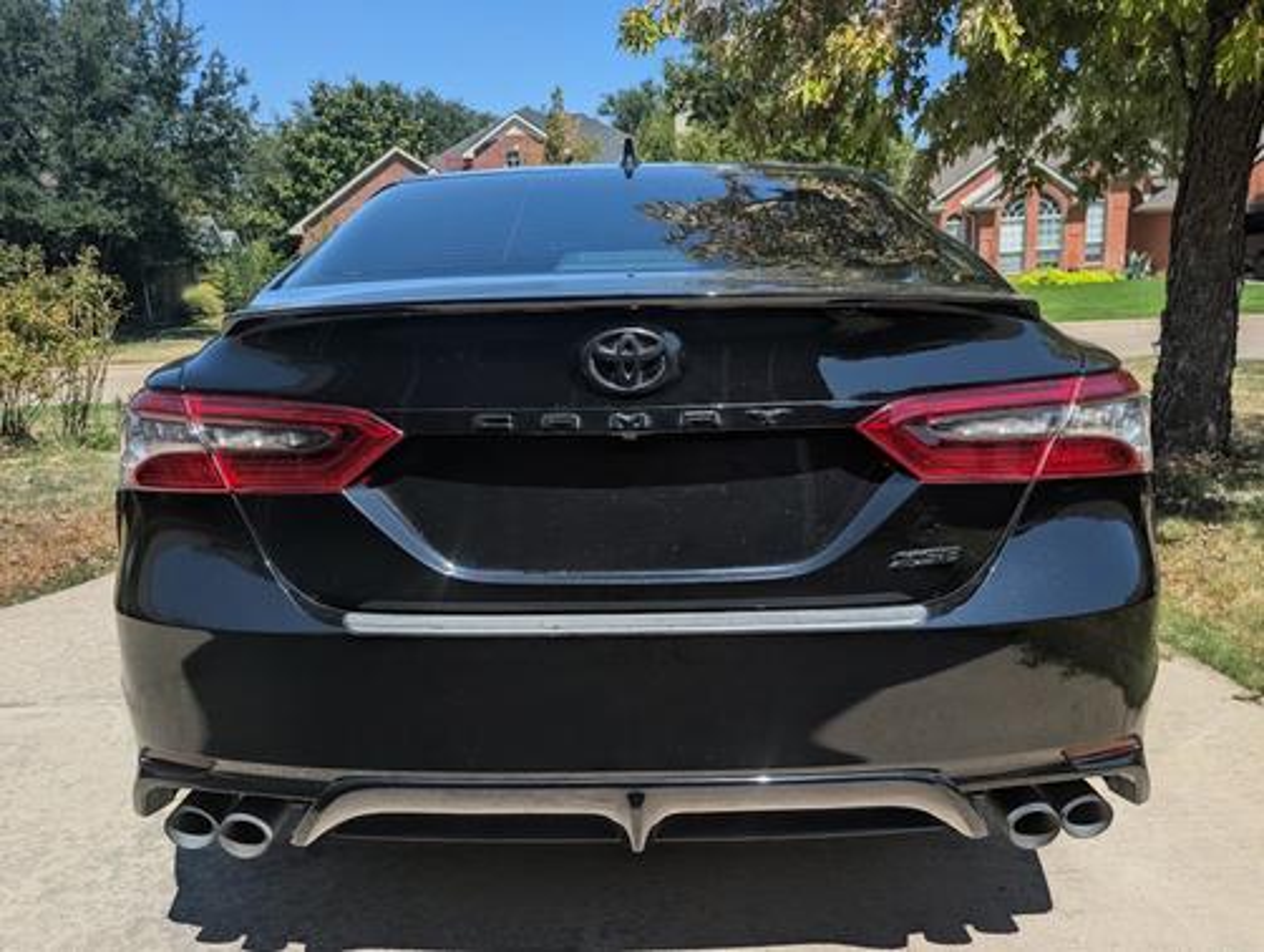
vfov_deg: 56.9
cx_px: 632
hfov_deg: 71.5
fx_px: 878
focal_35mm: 24
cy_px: 476
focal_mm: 6.9
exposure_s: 1/771
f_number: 1.68
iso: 22
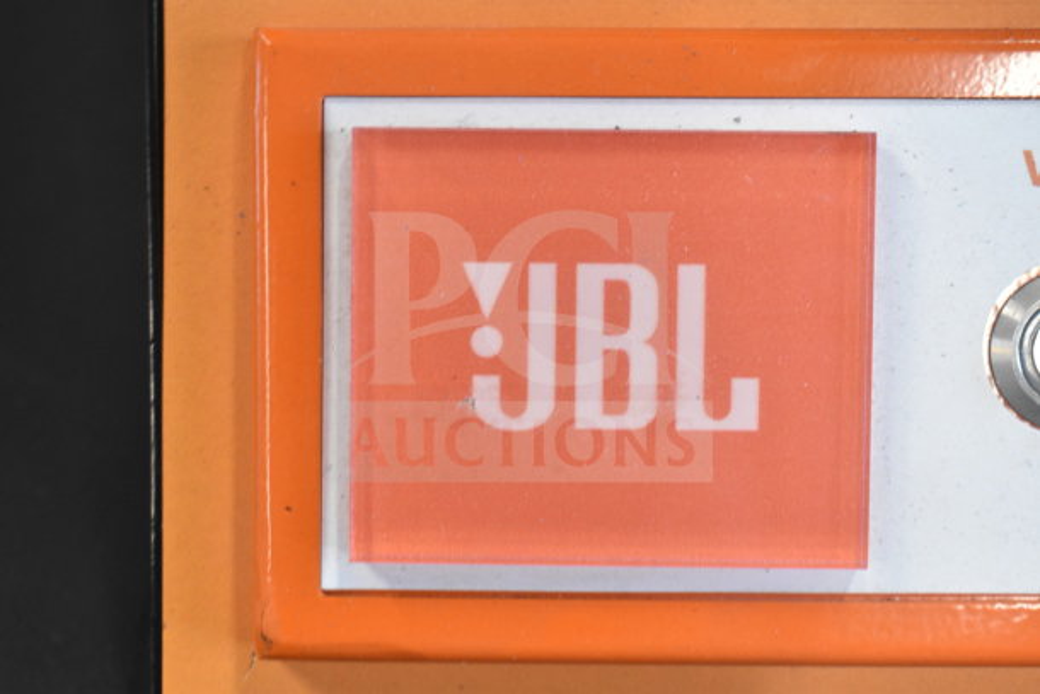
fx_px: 1734
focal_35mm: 60
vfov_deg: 22.6
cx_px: 520
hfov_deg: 33.4
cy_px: 347
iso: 2200
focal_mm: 40
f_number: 4.8
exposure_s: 1/60
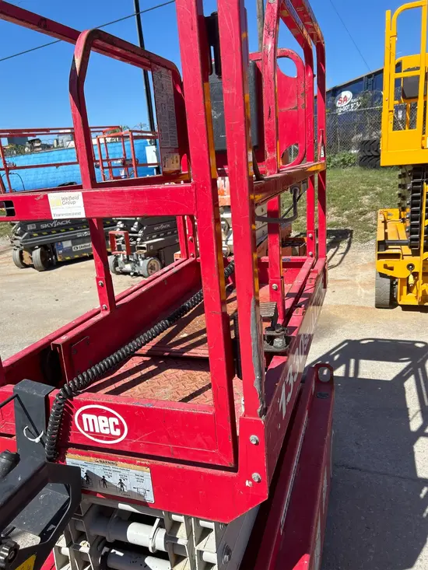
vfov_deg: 67.3
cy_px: 285
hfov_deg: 53.1
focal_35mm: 26
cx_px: 214
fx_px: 429
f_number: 1.5
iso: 50
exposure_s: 1/3077
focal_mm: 5.7
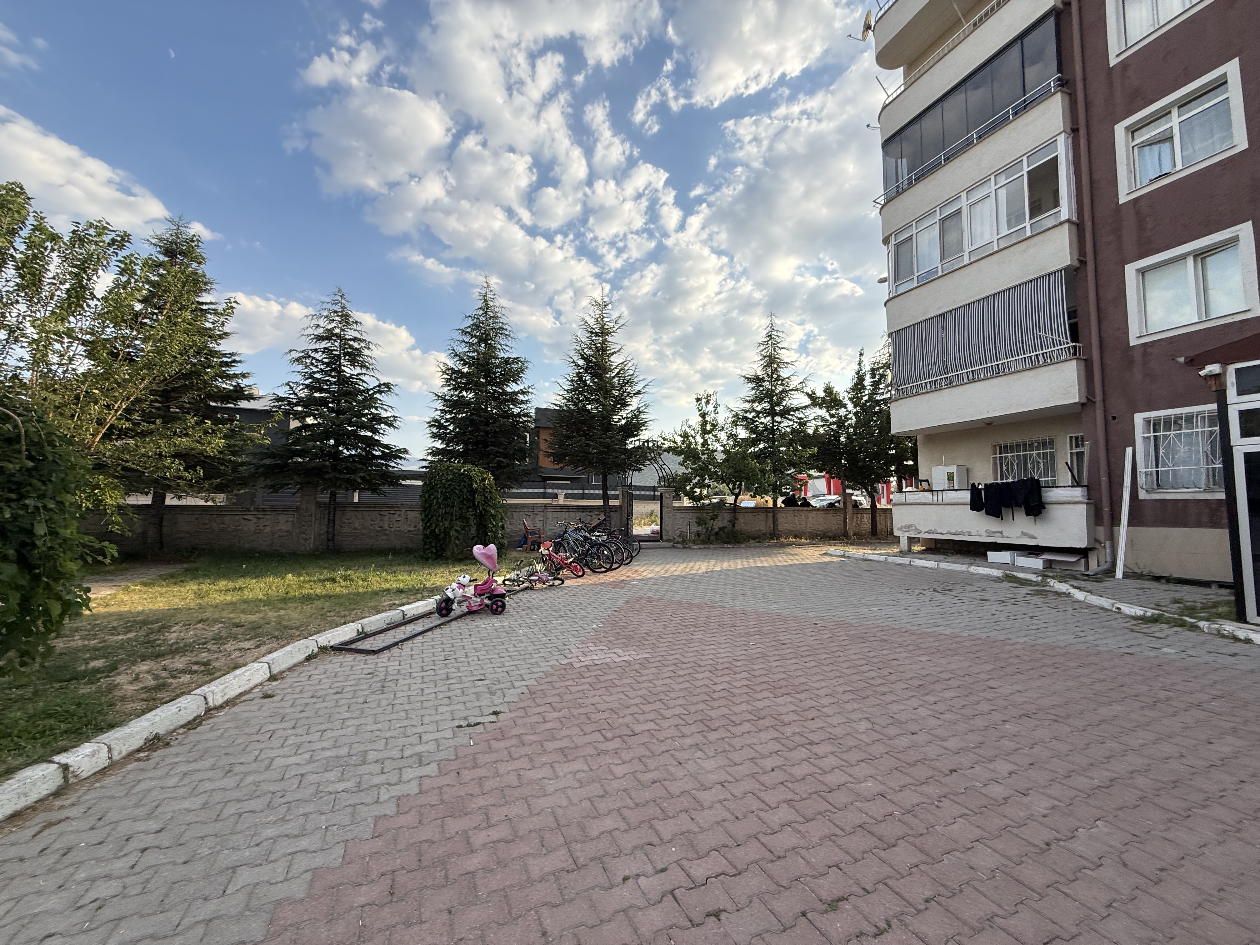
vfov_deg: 85.7
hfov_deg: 102.1
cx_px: 630
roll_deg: -0.4
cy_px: 472
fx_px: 510
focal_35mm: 14
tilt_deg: +6.1
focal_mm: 2.22
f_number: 2.2
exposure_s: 1/694
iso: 50
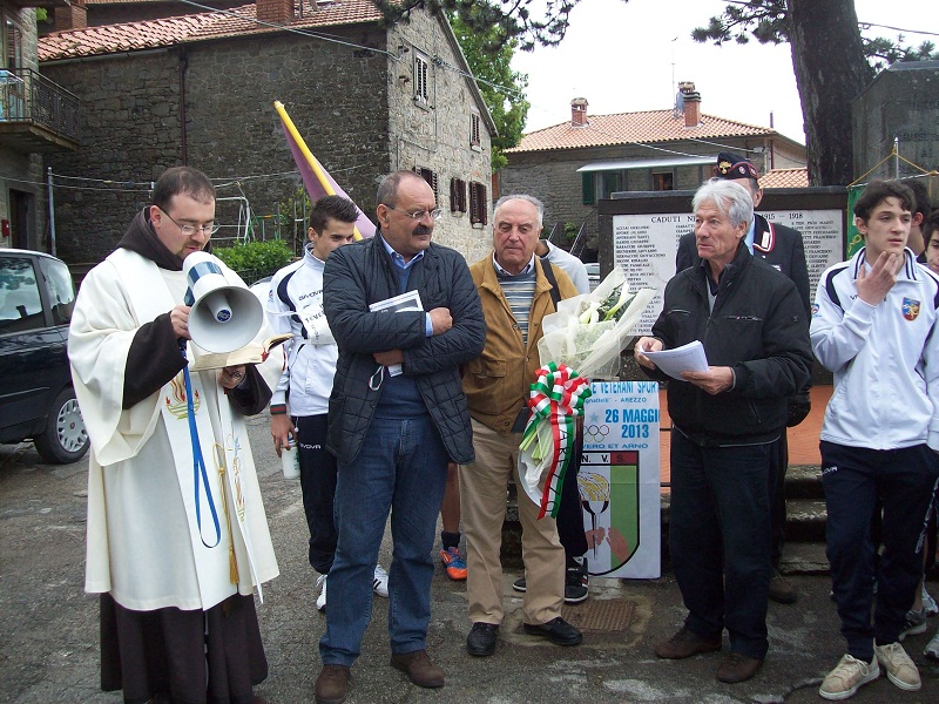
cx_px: 470
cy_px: 352
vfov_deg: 39.7
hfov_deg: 51.4
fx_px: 977
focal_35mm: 36
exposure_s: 1/295
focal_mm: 6
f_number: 2.7
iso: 80
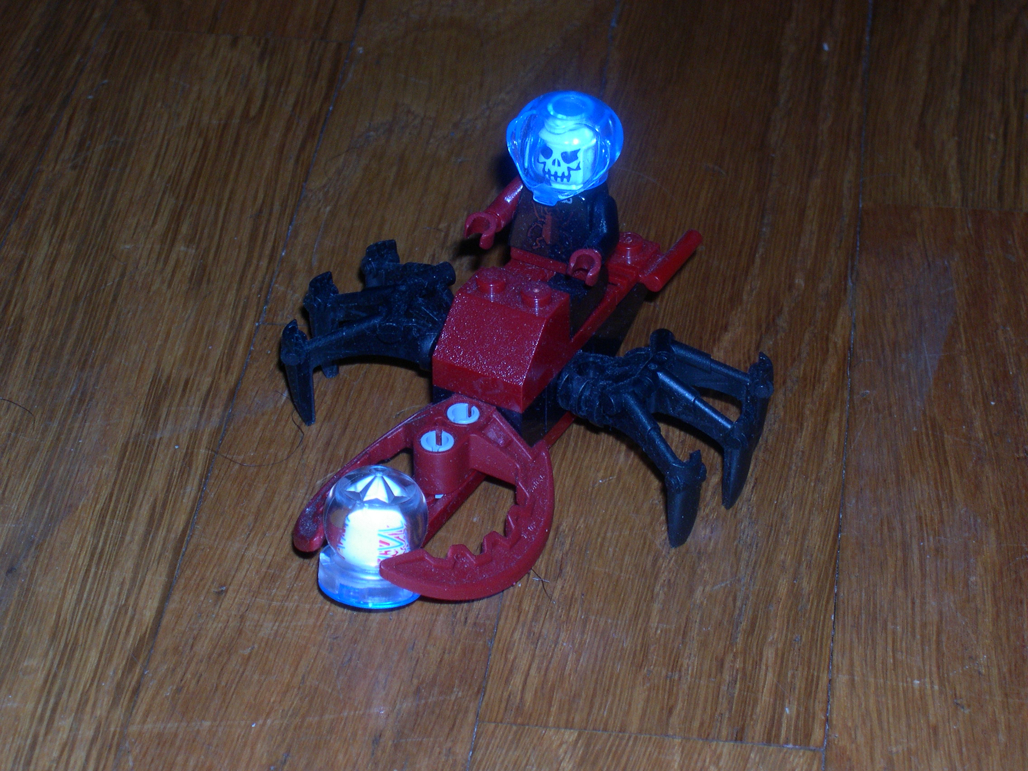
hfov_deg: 17.3
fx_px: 3385
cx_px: 514
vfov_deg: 13.0
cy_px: 386
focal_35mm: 114
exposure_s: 1/60
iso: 189
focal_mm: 24
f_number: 13.4
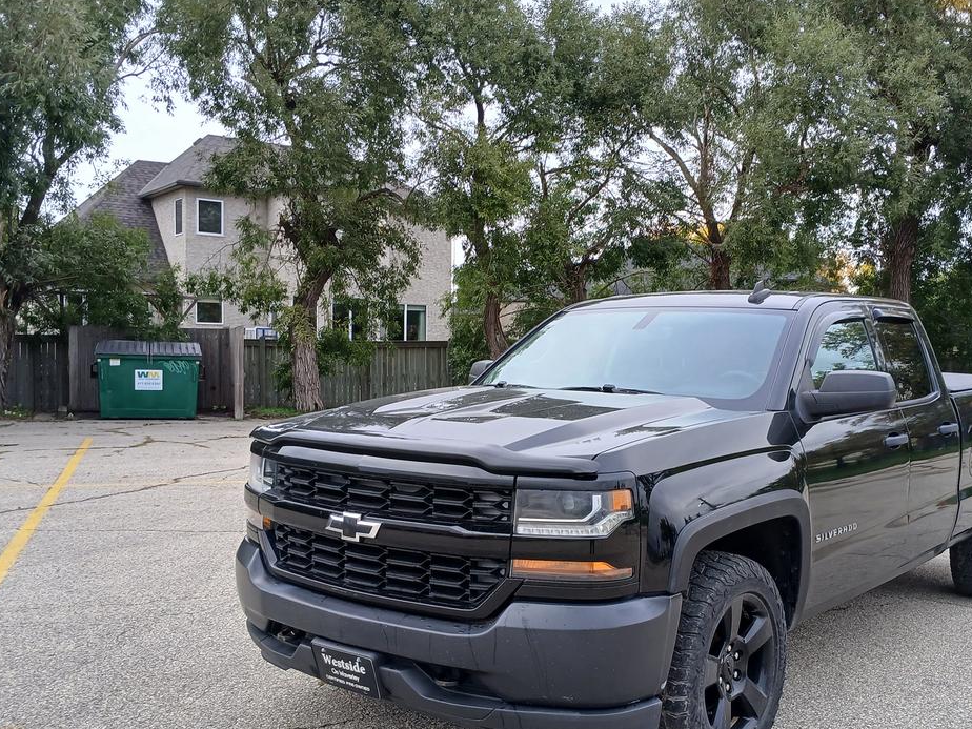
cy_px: 417
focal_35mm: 36
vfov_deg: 39.6
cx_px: 581
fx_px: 1011
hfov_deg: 51.0
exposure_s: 1/102
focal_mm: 3.98
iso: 20
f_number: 1.8
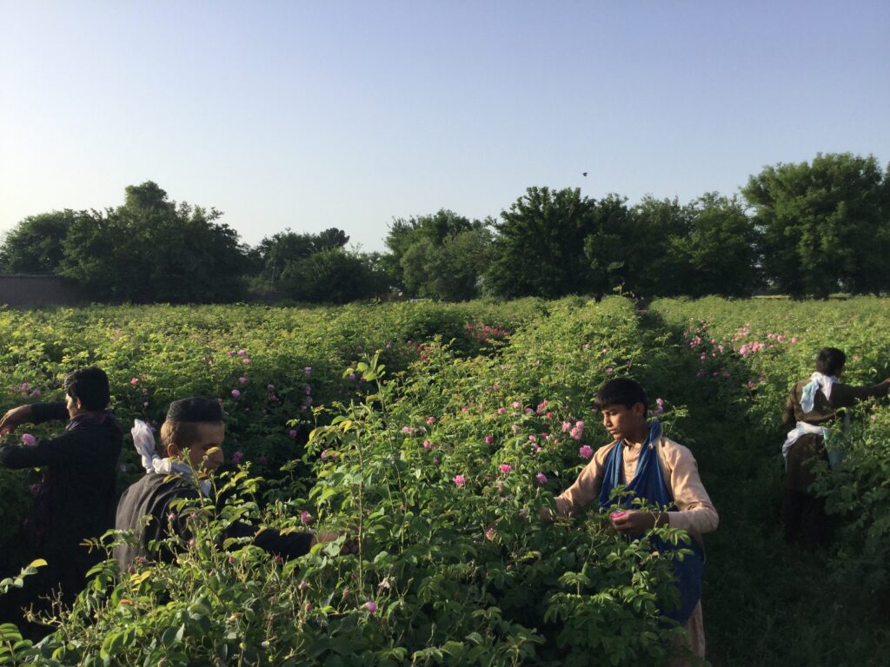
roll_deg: -0.5
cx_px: 445
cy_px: 334
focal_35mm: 31
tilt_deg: -2.9
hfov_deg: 58.4
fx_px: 797
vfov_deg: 45.4
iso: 25
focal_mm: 3.3
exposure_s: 1/858
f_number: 2.4
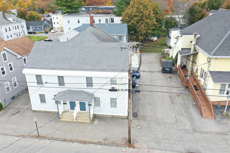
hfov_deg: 65.5
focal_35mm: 28
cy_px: 76
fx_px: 179
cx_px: 115
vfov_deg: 46.4
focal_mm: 10.26
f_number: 4
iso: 100
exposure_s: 1/100
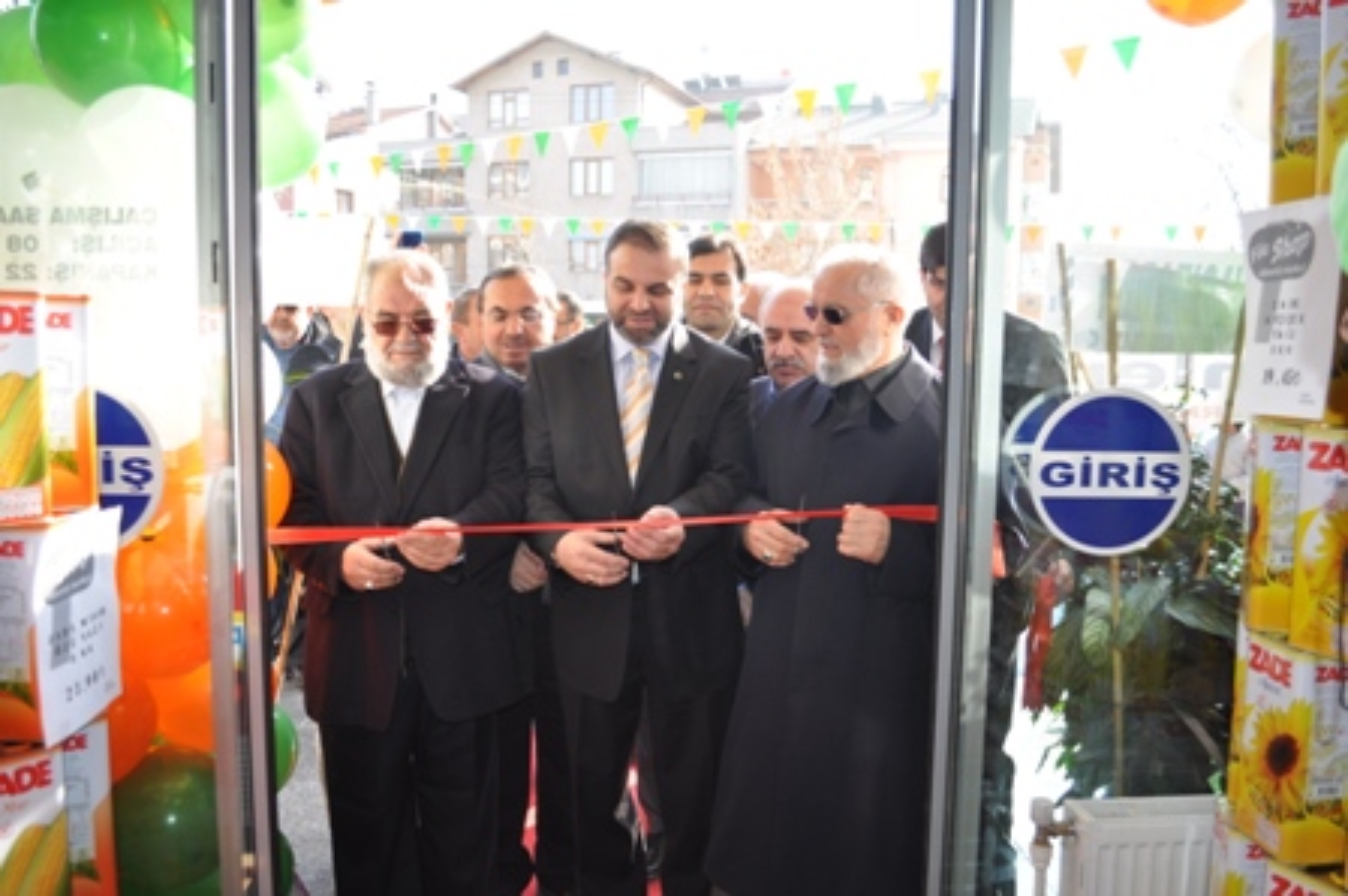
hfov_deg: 62.0
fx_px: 1122
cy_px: 448
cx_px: 674
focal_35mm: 30
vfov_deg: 43.5
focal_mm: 20
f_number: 3.8
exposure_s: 1/200
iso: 220
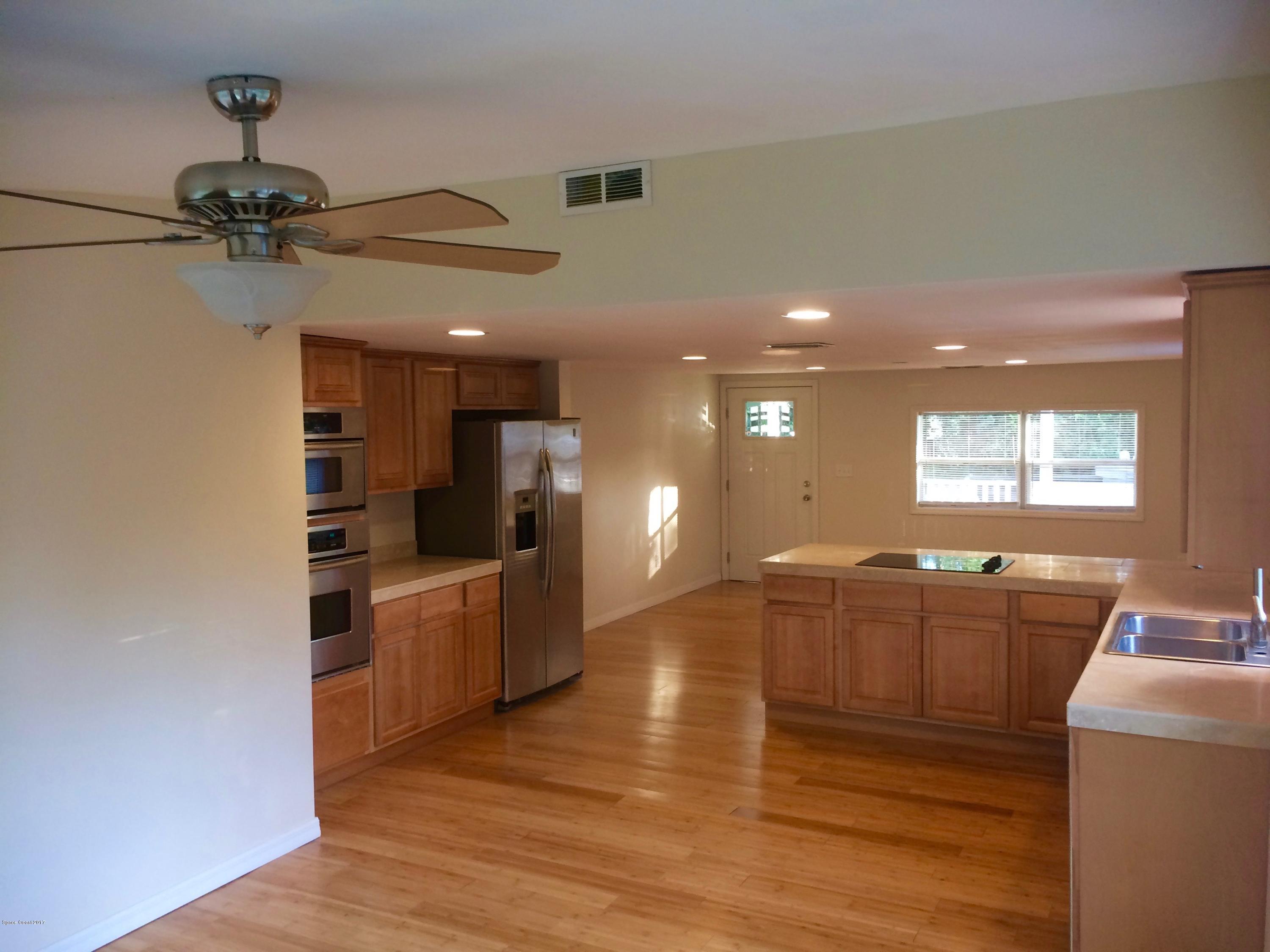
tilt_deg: -2.2
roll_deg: +2.0
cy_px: 476
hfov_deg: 61.7
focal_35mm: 29
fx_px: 1064
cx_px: 635
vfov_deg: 48.2
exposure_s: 1/30
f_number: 2.2
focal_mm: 4.15
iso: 64
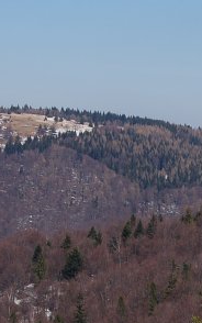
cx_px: 262
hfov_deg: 6.8
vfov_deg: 10.9
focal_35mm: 191
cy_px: 275
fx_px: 1681
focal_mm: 46
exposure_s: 1/400
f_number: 10
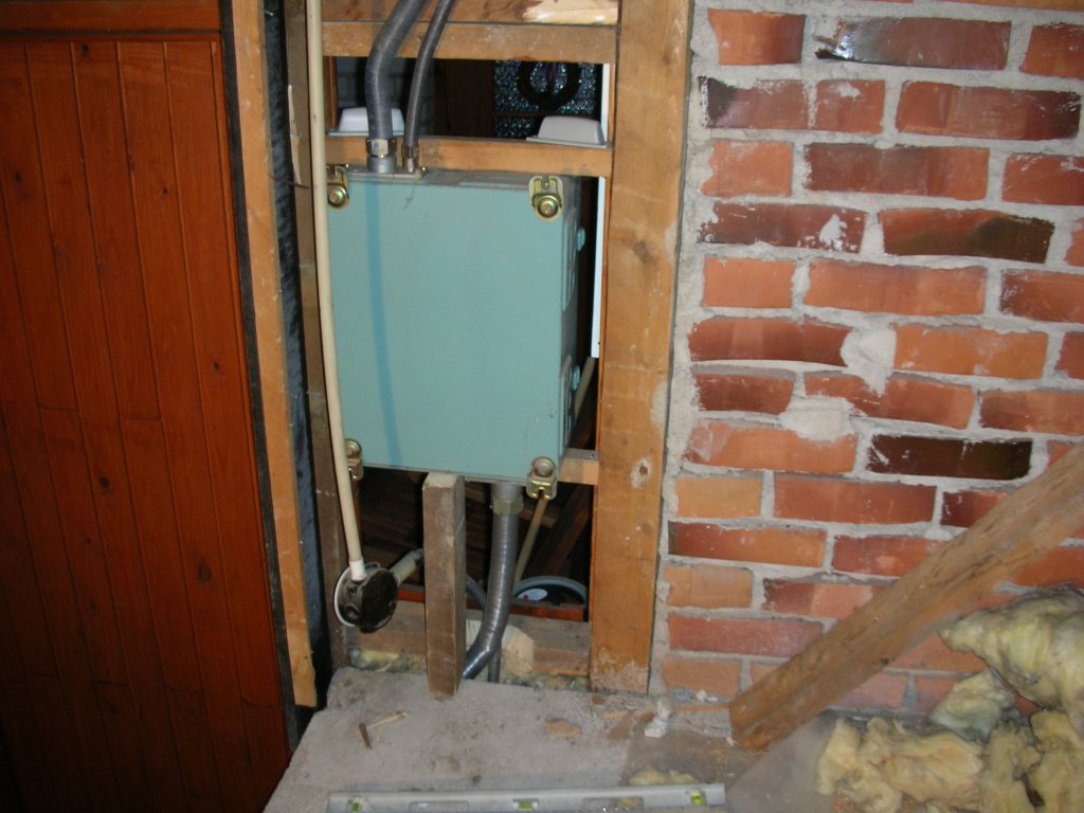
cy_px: 406
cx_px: 542
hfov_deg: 52.6
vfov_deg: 40.7
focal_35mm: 35
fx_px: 1096
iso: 76
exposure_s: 1/60.1
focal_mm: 5.8
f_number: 3
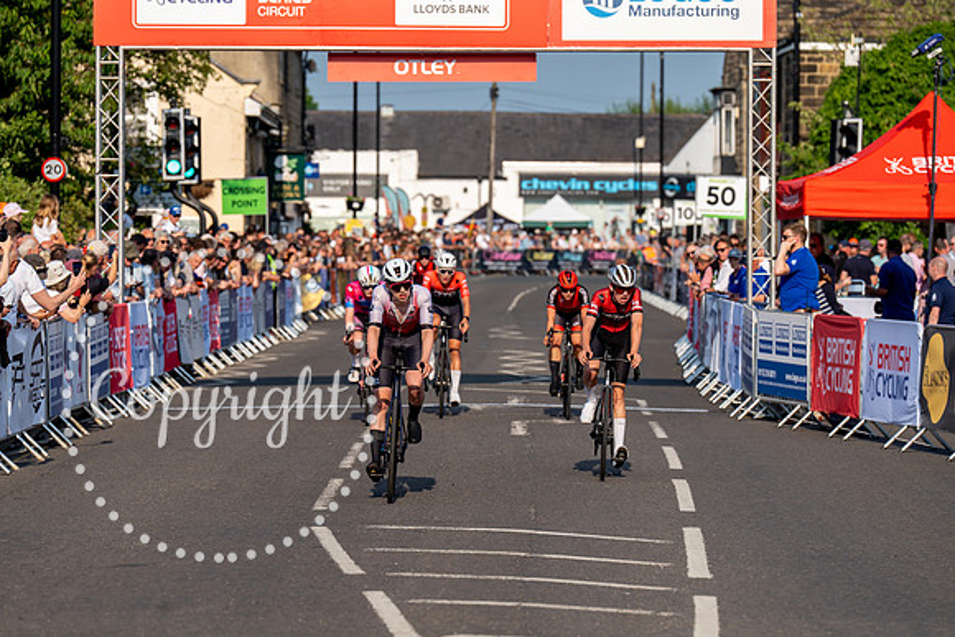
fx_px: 4909
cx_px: 478
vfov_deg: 7.4
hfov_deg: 11.1
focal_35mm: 185
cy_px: 318
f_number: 5
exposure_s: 1/1000
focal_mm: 185
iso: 160
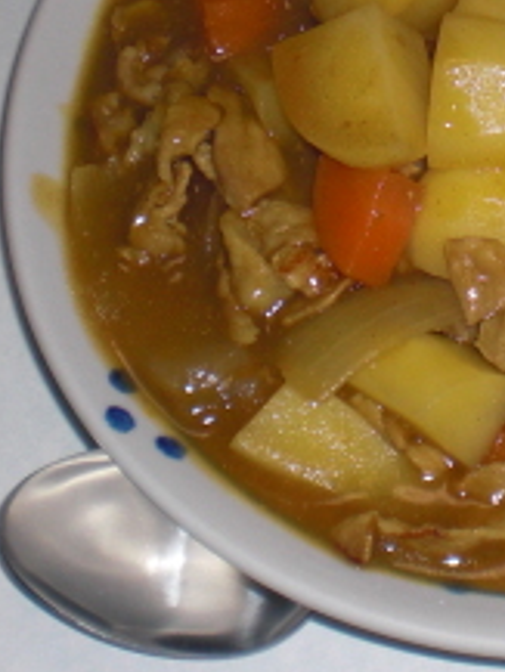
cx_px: 551
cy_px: 37
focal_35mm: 112
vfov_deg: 17.2
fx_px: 2176
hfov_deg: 13.0
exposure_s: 1/60
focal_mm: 6.3
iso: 100
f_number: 3.1
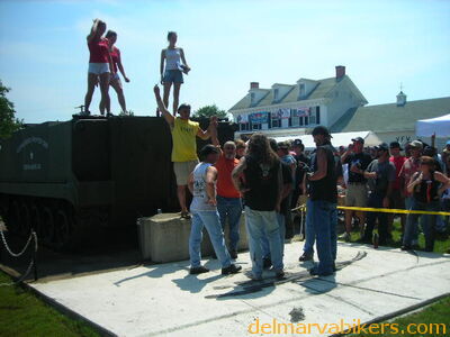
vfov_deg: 37.7
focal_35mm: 38
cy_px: 168
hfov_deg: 49.0
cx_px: 225
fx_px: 494
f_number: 6.4
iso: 50
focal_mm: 6.3
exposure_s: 1/218
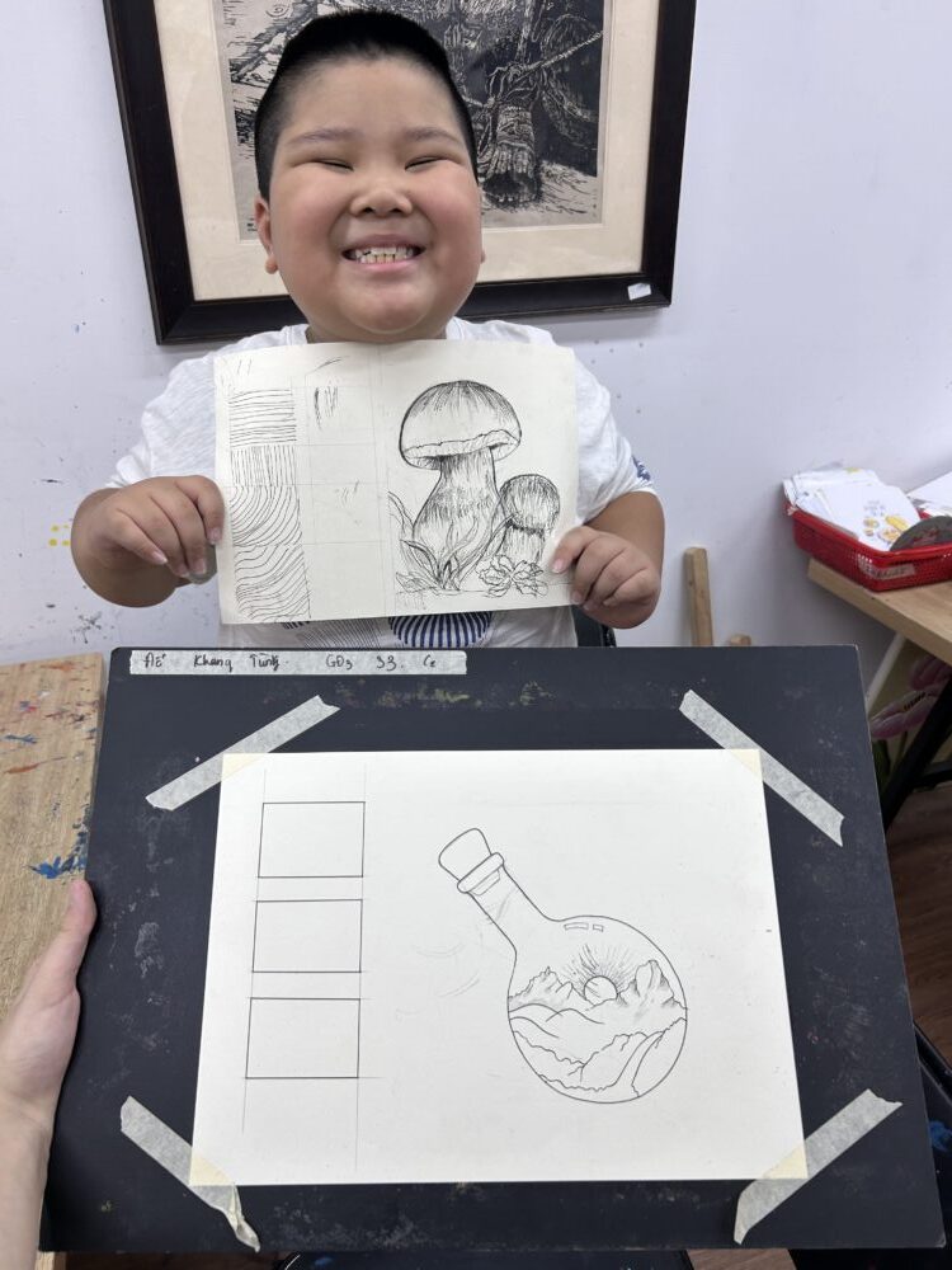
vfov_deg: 67.3
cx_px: 476
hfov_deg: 53.1
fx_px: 953
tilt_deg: -26.9
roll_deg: +1.4
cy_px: 635
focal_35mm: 26
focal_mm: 5.7
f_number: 1.5
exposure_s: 1/230
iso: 40
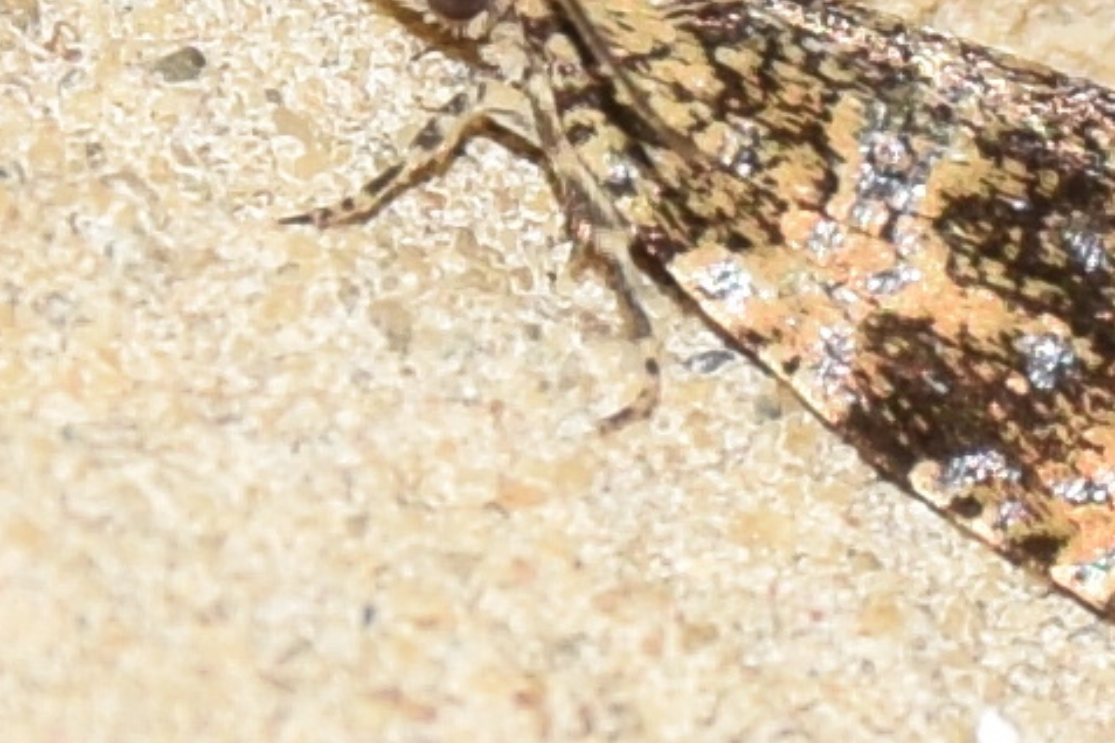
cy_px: 194
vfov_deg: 3.2
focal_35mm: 423
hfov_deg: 4.9
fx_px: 13100
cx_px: 956
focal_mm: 140
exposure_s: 1/160
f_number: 11
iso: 100
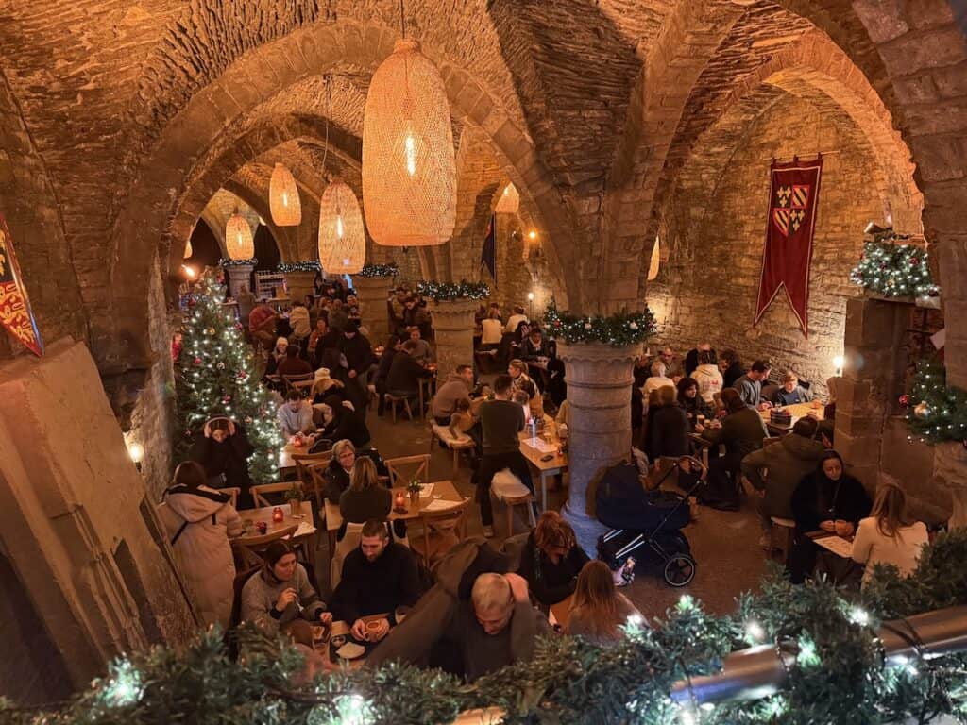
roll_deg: +1.7
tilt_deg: -11.7
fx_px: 670
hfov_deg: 71.6
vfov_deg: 56.8
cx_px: 484
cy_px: 362
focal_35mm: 24
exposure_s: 1/33
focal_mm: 6.76
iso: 1000
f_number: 1.78
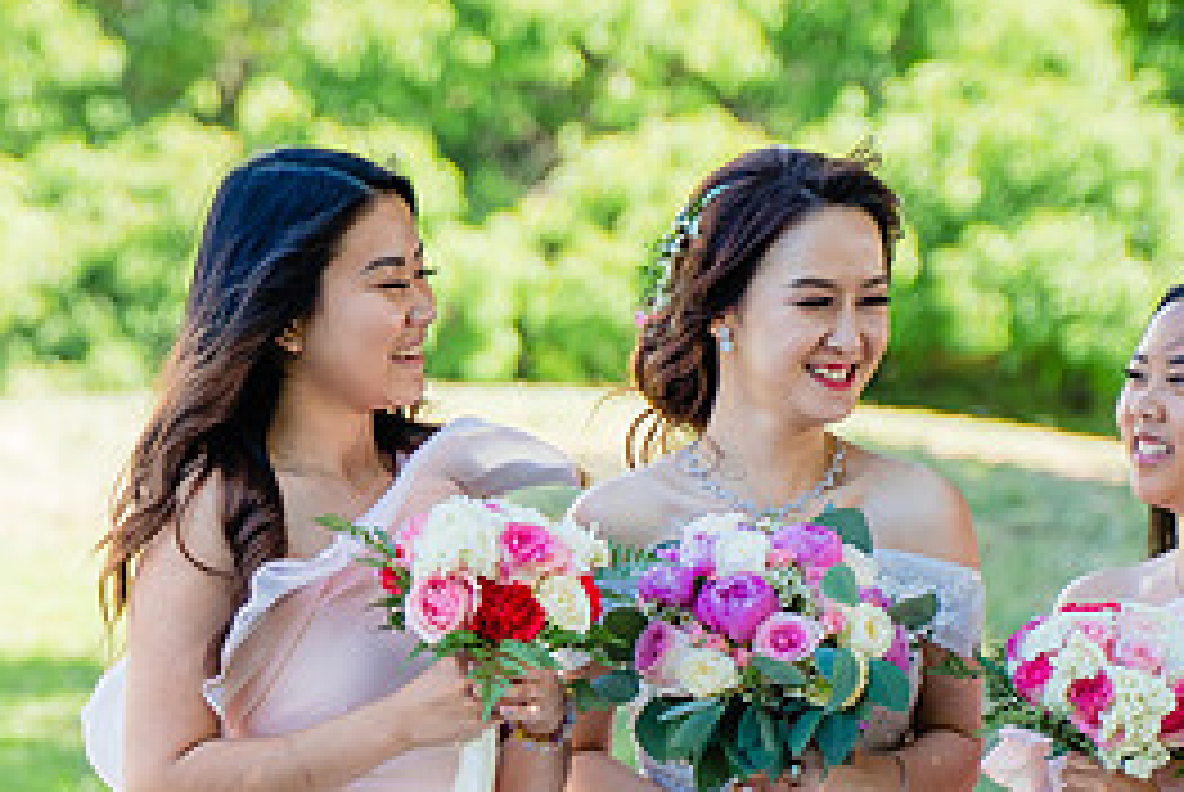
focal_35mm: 224
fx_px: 7375
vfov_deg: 6.1
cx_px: 453
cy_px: 905
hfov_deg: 9.2
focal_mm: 75
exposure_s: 1/400
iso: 200
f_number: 2.8
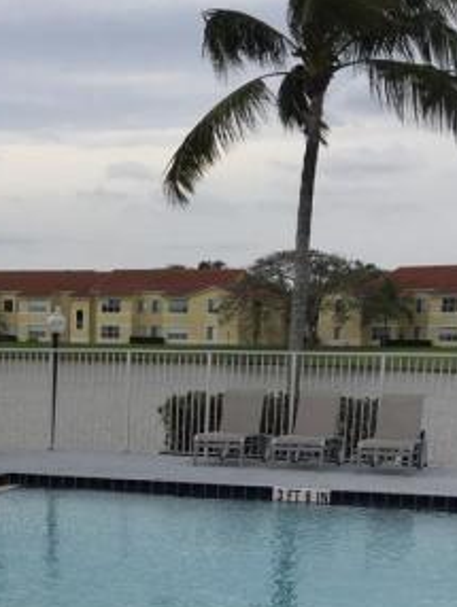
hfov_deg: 19.8
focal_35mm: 73
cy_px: 620
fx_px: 1283
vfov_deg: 25.2
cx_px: 38
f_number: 2.2
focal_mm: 4.15
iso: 32
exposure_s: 1/1980
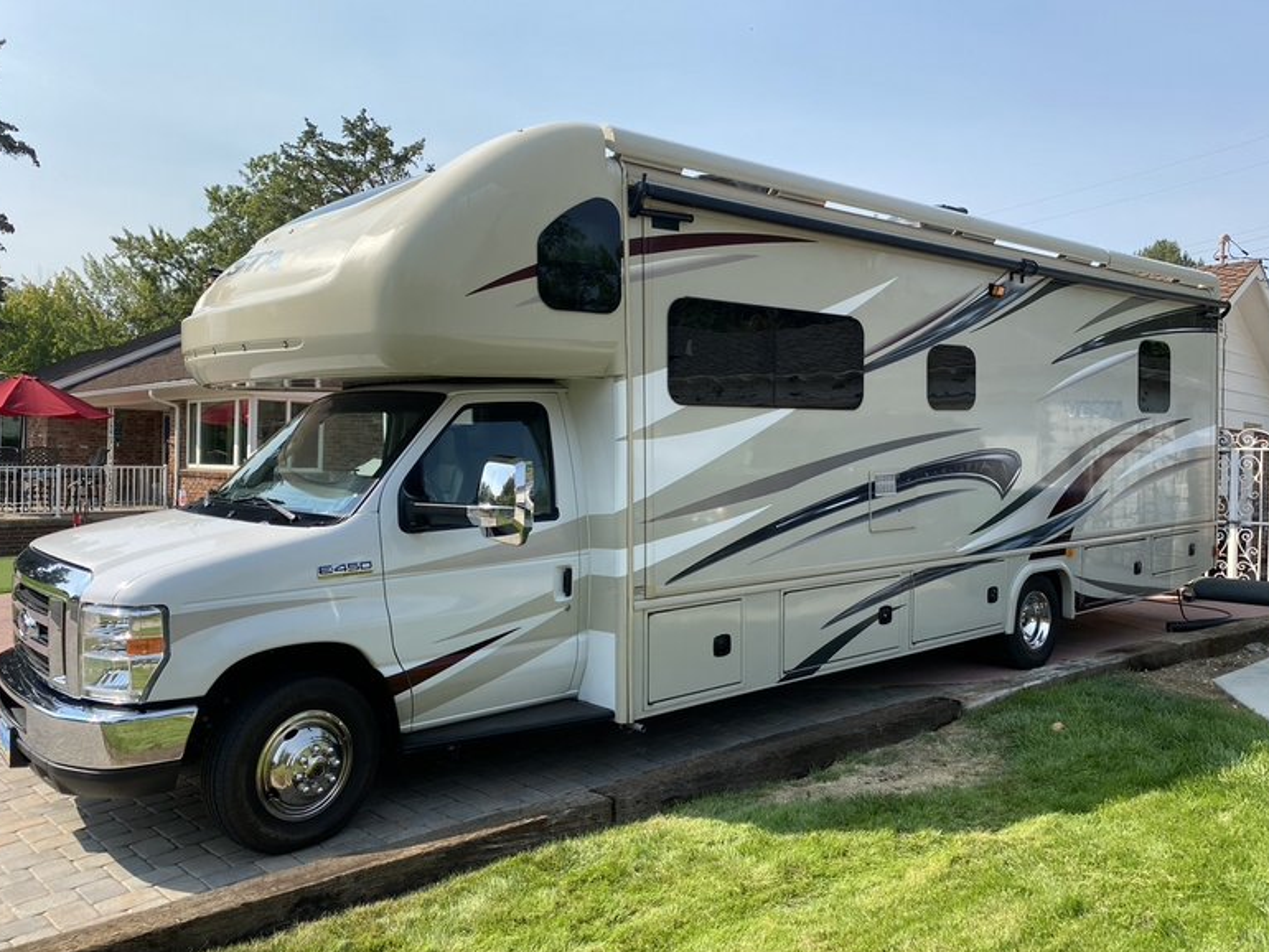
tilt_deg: -0.9
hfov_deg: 65.3
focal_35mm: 27
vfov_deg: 51.4
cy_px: 464
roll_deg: -1.2
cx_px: 634
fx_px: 990
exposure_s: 1/2358
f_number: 1.8
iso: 32
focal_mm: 4.25
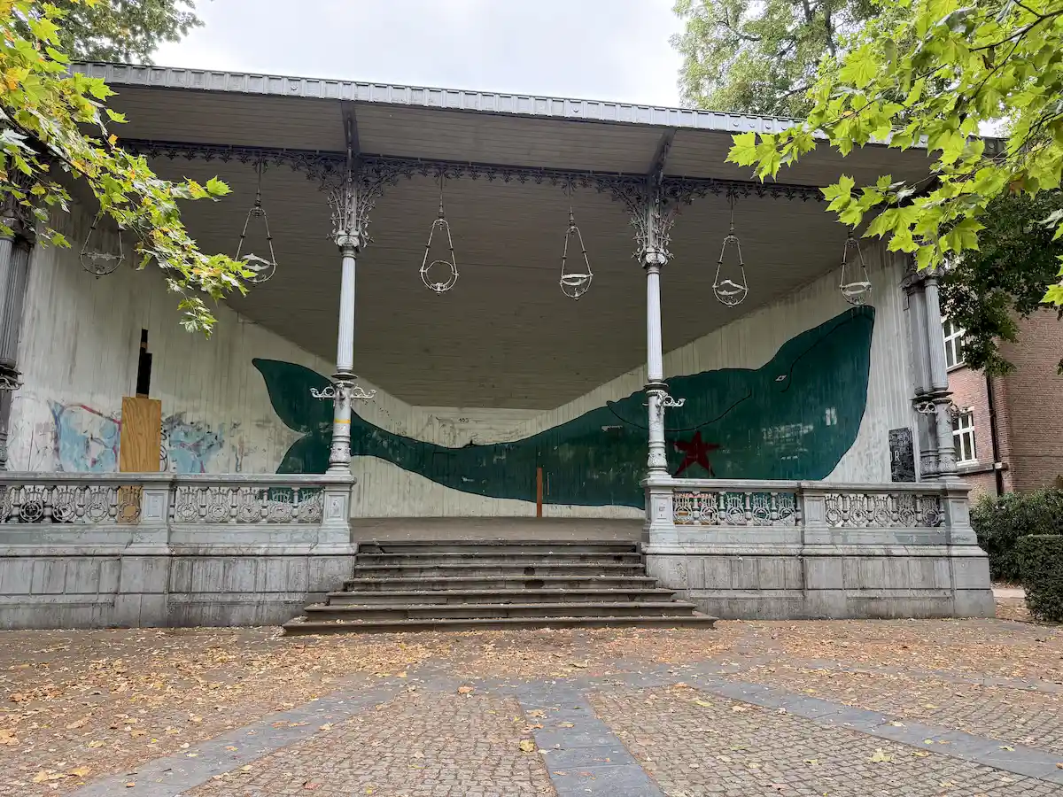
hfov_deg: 71.6
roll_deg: -0.1
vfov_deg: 56.8
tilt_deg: +10.1
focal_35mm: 24
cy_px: 398
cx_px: 532
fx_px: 737
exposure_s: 1/189
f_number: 1.78
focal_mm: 6.76
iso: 200
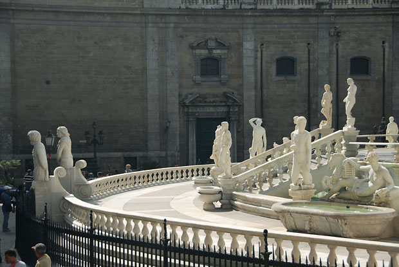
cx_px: 200
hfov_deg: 26.0
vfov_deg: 17.5
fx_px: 866
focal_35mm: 78
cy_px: 134
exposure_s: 1/750
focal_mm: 52
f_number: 4.8
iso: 400
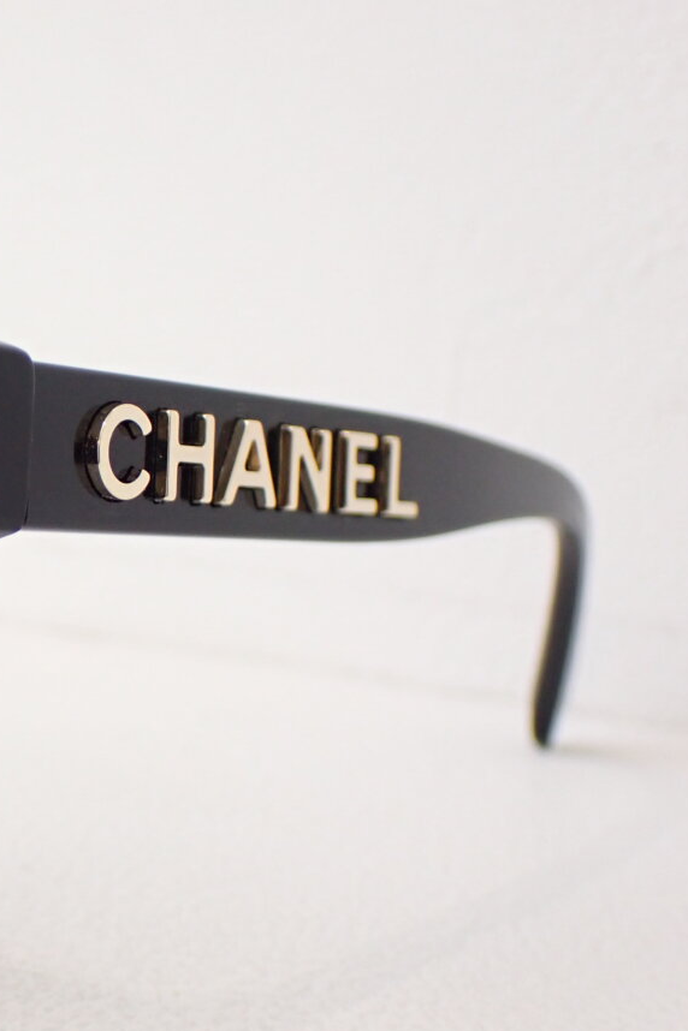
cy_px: 522
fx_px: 1835
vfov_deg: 31.4
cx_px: -7
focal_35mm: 64
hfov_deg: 20.5
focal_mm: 7.84
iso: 500
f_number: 2.9
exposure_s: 1/160
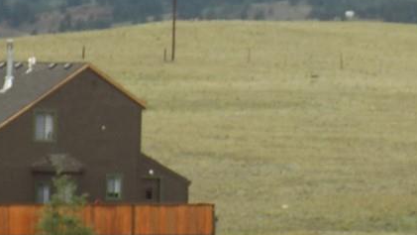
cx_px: 320
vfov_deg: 2.7
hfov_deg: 4.8
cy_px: 53
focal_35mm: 445
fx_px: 4921
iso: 80
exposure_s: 1/100
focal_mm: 29.9
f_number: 5.3
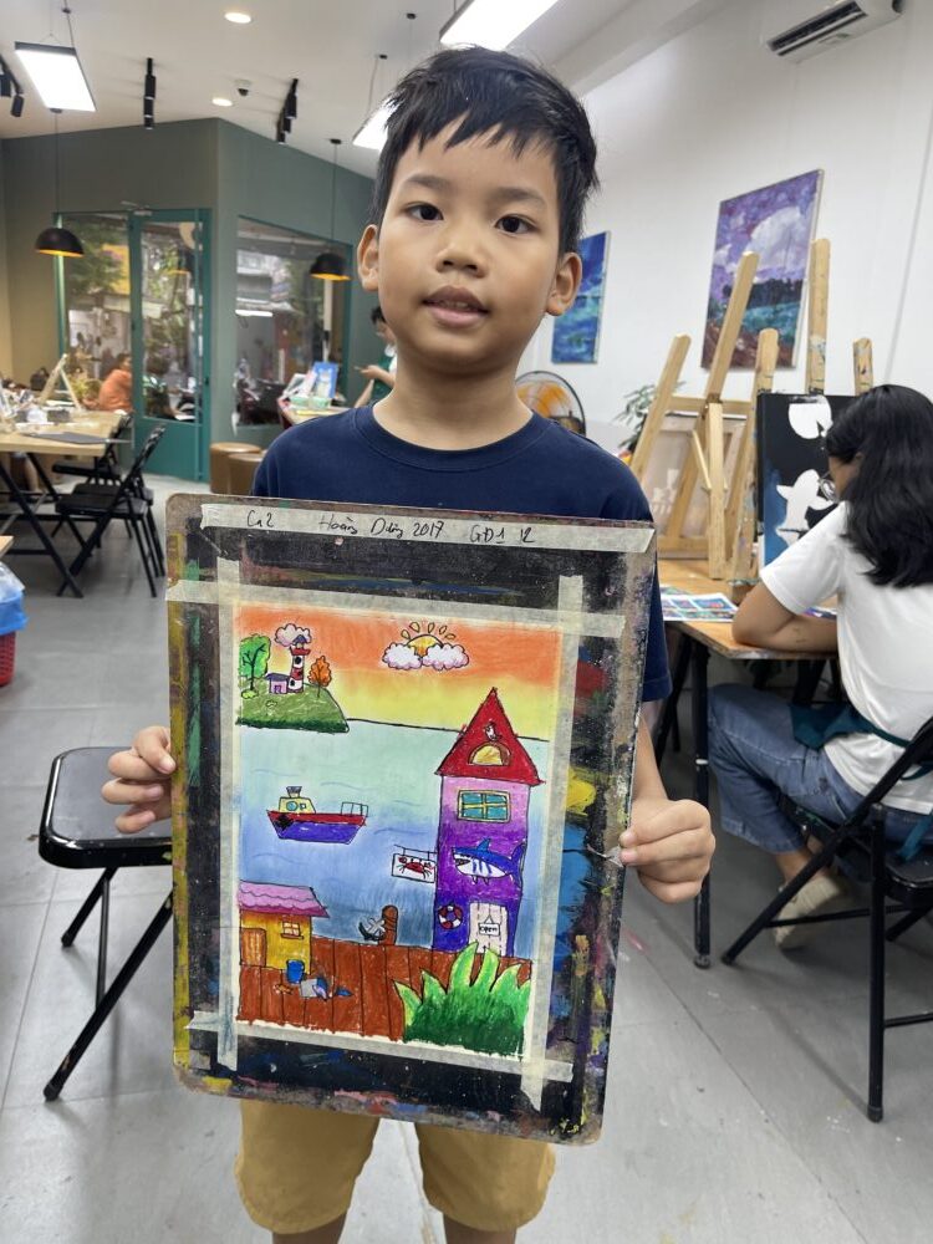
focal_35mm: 26
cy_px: 622
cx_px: 466
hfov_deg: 53.1
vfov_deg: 67.3
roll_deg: -3.4
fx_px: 934
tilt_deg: -15.1
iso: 80
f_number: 1.6
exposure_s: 1/100
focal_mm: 5.1
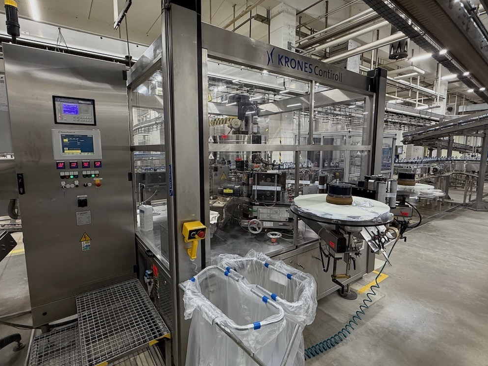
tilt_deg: -6.5
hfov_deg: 87.7
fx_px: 254
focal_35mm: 18
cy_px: 178
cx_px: 247
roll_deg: +0.2
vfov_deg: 71.6
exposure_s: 1/50
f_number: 2.2
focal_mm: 2.22
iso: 250
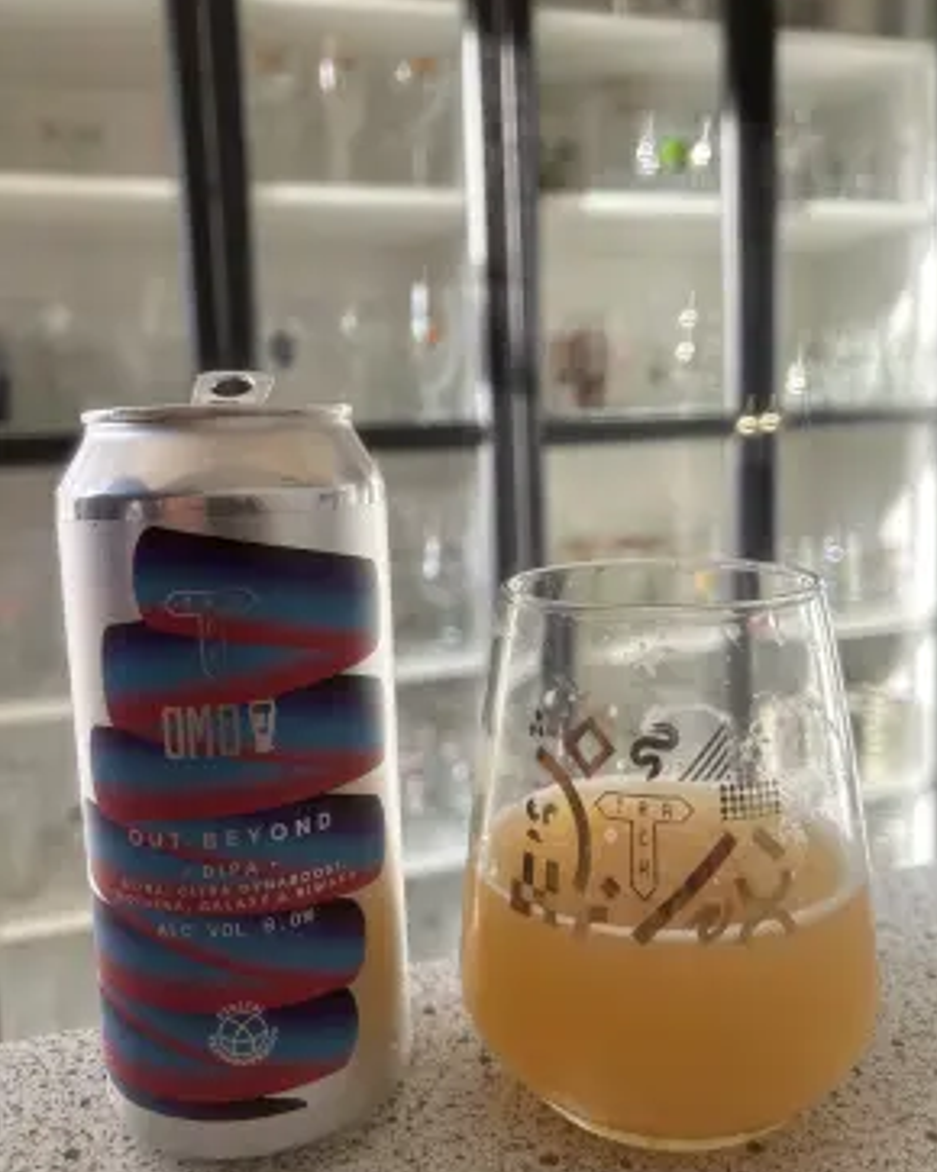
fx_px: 971
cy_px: 549
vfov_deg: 62.2
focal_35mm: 28
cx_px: 481
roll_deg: +2.2
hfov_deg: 51.5
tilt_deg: -6.4
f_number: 1.5
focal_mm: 5.7
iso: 64
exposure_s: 1/121
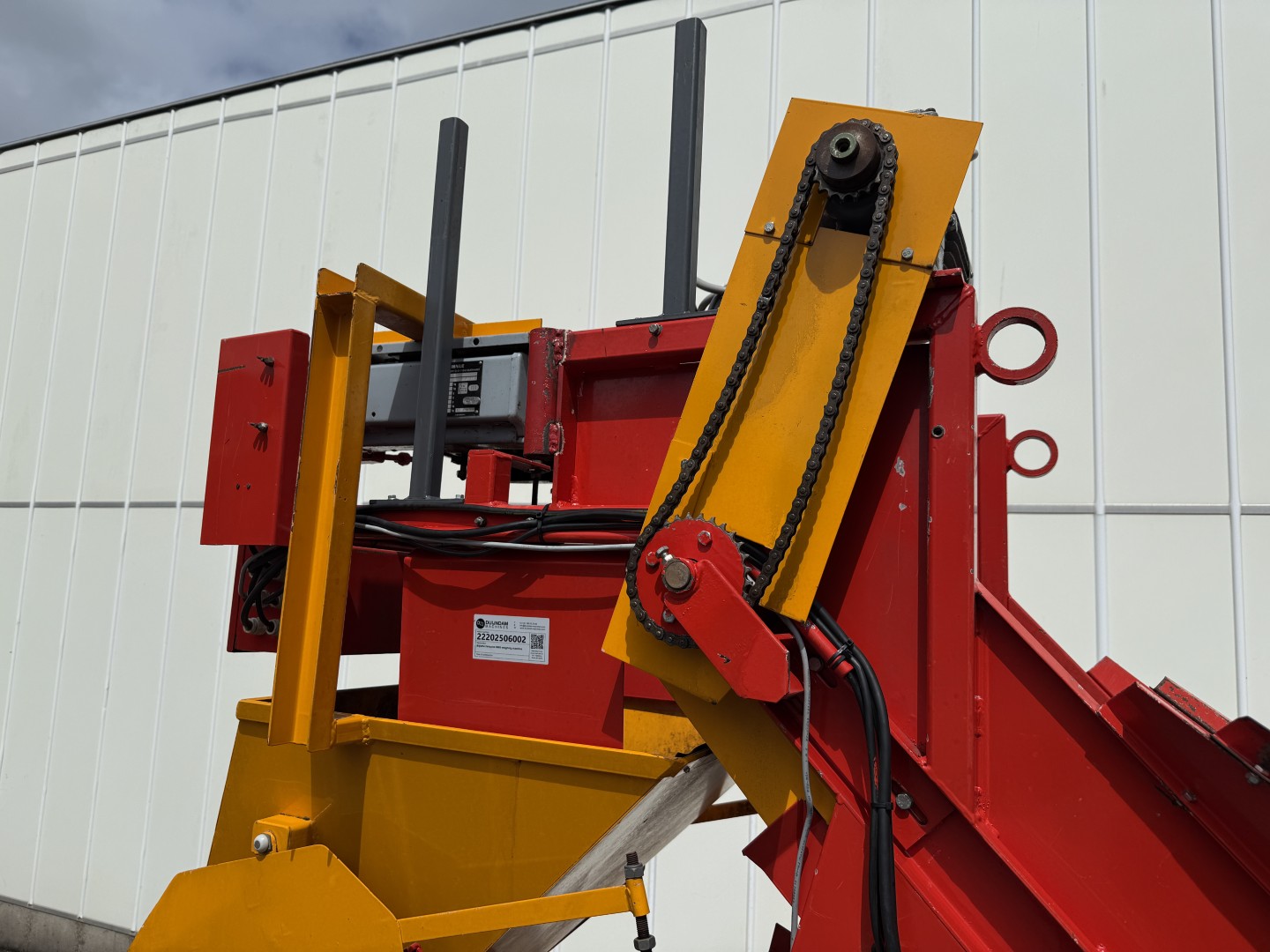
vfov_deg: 56.8
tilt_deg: +6.3
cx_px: 635
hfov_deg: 71.6
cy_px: 476
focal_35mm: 24
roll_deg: -3.6
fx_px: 881
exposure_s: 1/11905
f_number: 1.78
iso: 80
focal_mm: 6.76
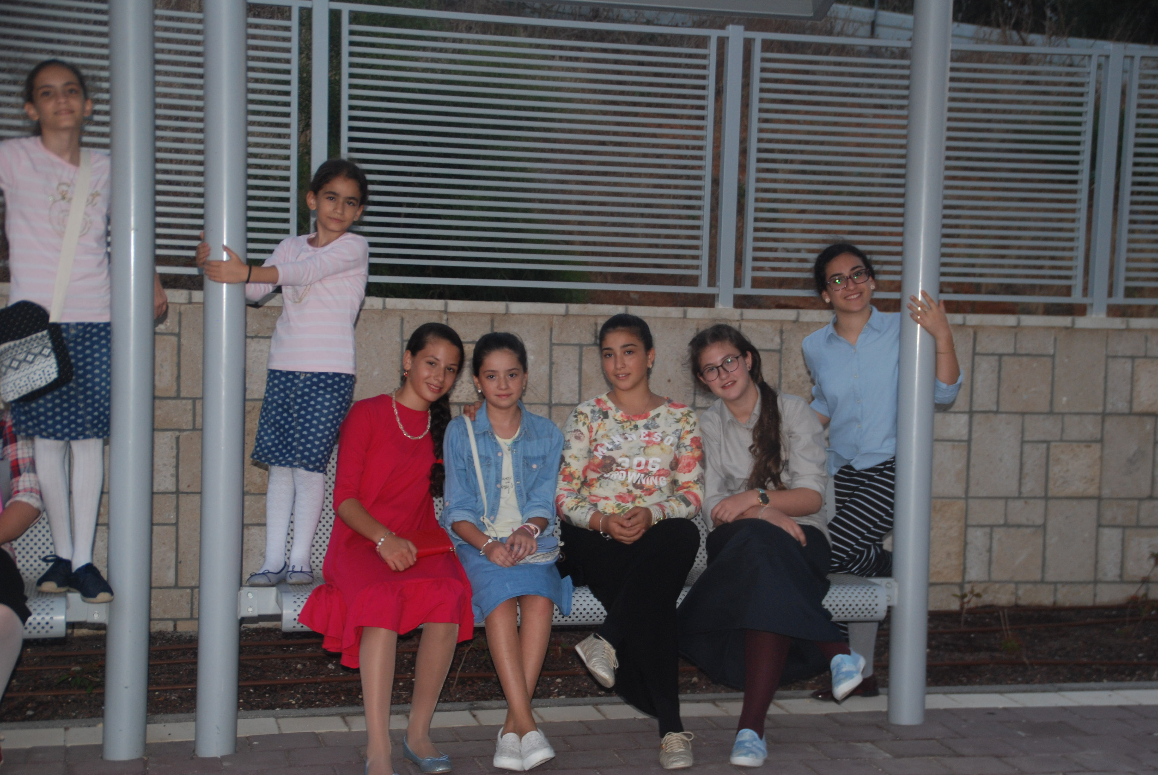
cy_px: 388
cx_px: 579
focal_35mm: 63
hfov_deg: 31.9
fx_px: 2029
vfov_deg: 21.6
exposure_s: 1/60
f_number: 4.5
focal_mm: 42
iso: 360
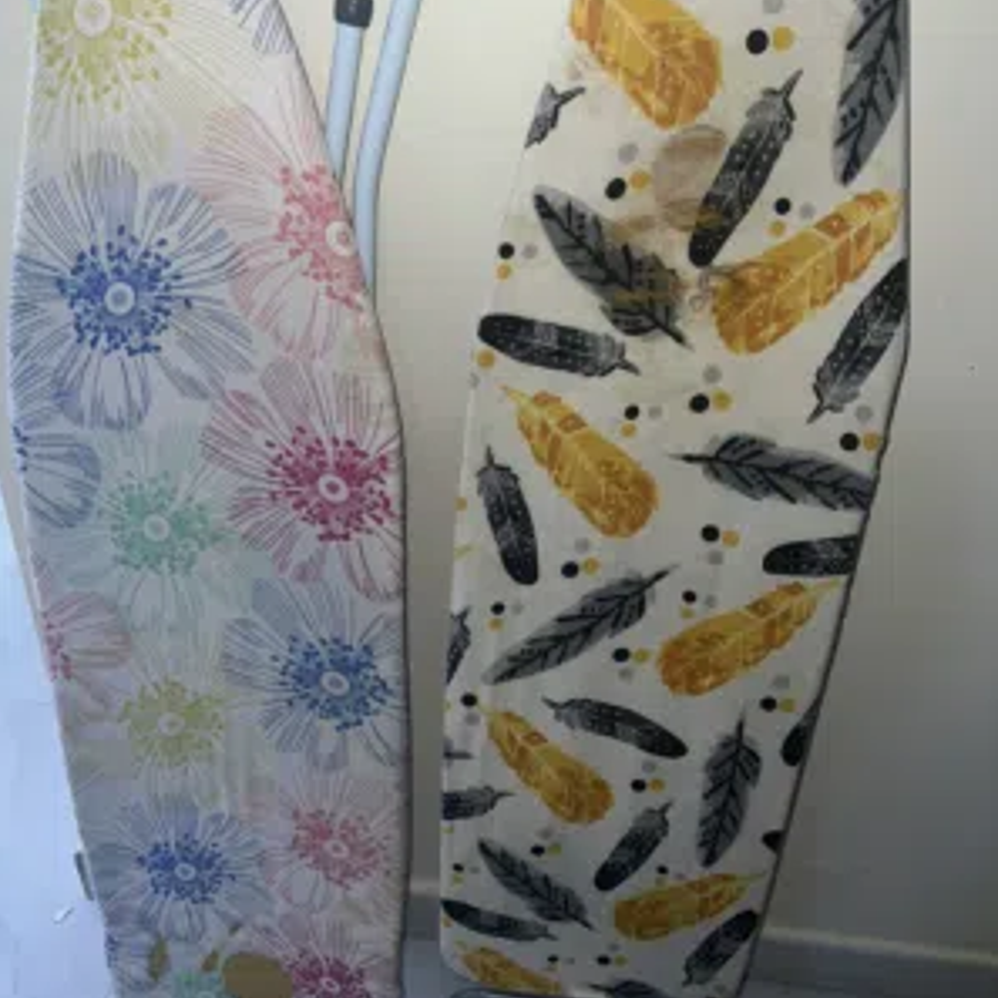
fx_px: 1011
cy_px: 417
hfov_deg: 52.5
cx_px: 501
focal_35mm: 31
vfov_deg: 52.3
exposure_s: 1/33
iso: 50
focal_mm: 5.7
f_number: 1.5
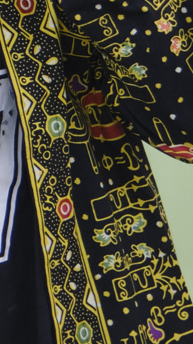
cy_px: -198
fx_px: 2894
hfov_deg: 3.6
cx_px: -631
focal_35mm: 318
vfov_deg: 6.7
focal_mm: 30.2
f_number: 2.8
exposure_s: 1/180
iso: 2000
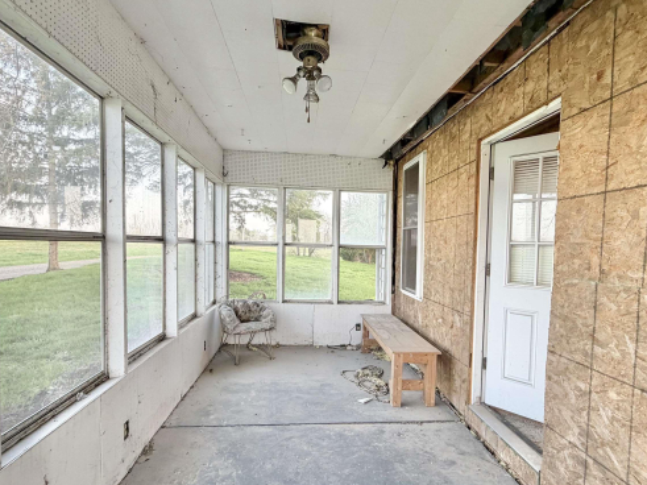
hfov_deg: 84.7
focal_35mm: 19
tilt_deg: -1.0
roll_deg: -1.4
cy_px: 260
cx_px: 327
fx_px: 355
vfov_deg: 68.6
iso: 160
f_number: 2.2
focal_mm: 2.22
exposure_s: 1/121
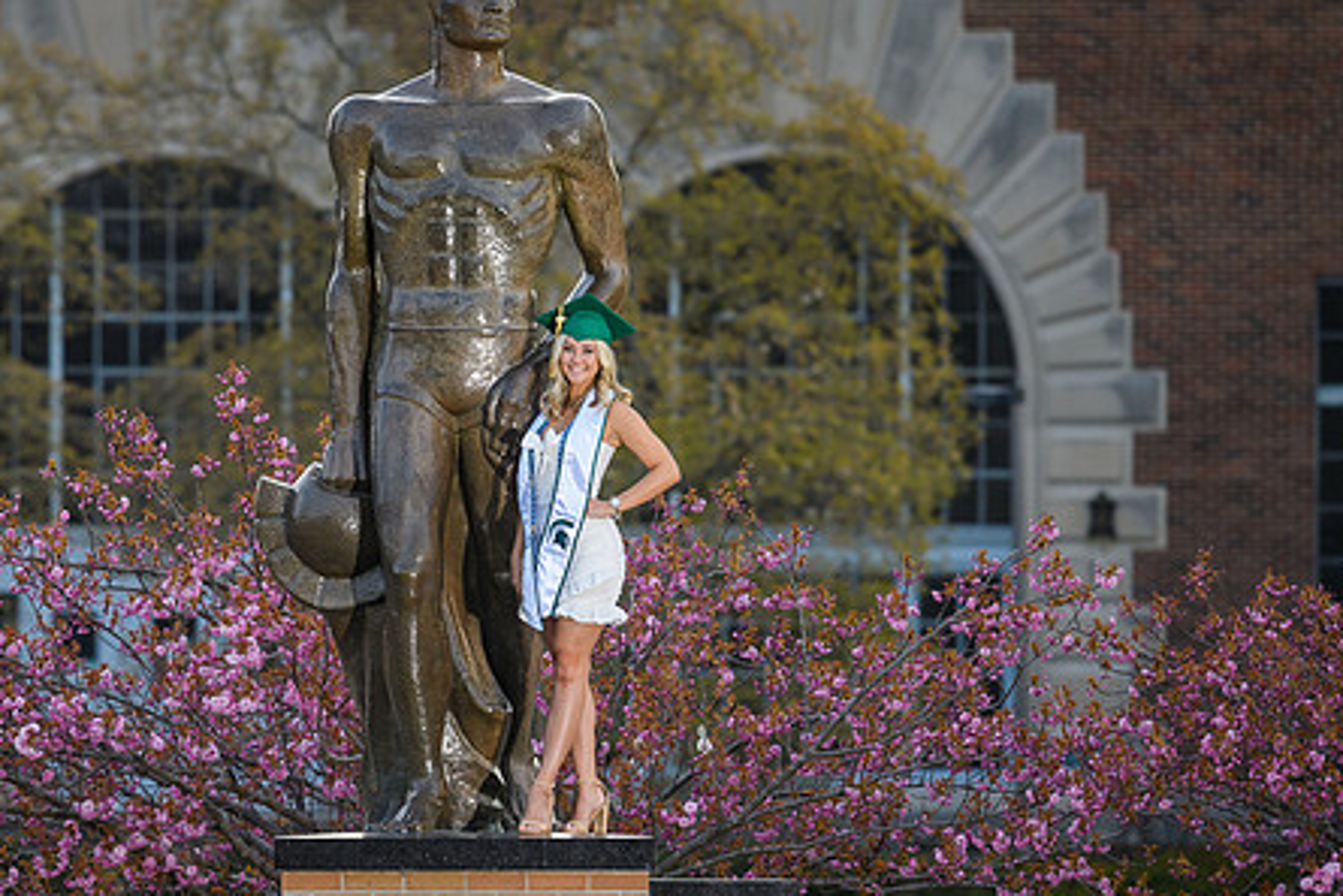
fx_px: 23882
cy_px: 440
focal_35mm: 640
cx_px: 486
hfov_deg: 3.2
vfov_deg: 2.2
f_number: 5
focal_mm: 300
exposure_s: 1/200
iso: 125
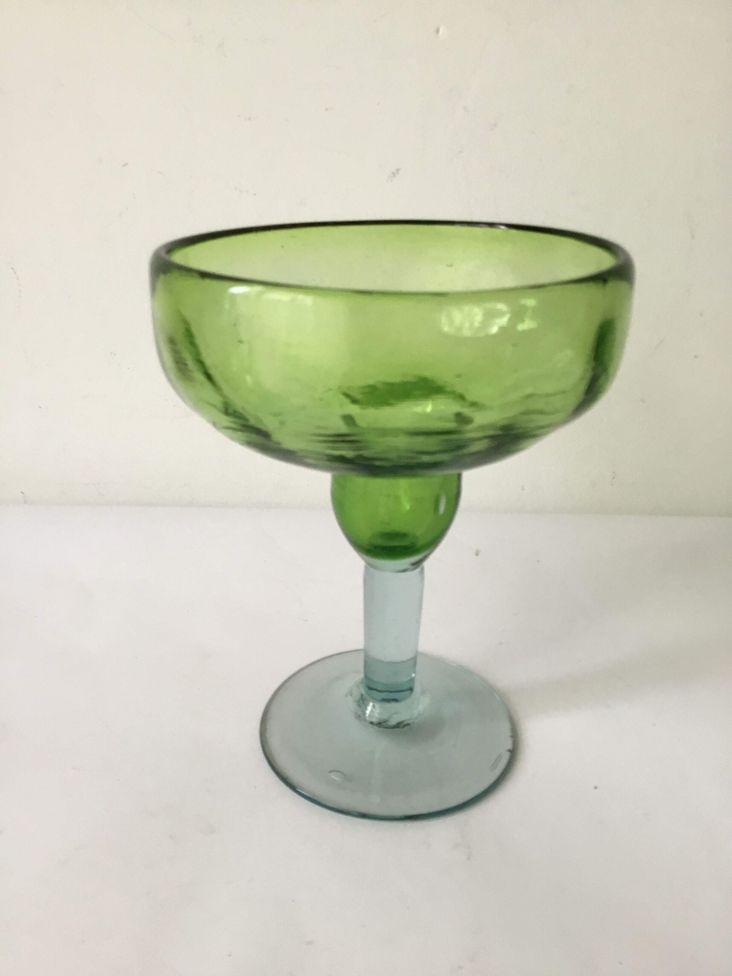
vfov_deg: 58.4
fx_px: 874
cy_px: 488
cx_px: 366
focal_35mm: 31
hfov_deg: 45.4
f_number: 2.4
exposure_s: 1/33
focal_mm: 3.3
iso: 32
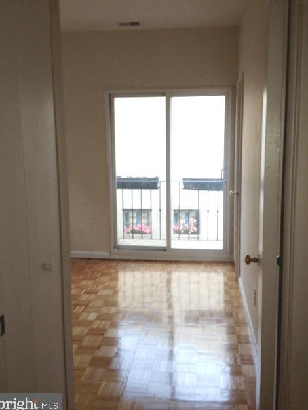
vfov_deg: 50.1
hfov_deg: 38.7
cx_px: 155
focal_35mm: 37
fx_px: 439
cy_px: 199
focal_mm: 4.28
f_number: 2.4
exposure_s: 1/40
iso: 80
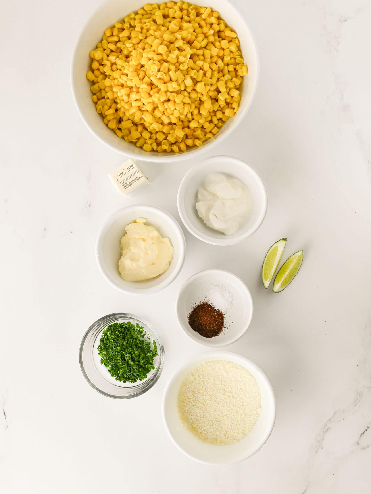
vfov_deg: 34.9
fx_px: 786
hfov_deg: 26.6
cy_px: 220
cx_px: 186
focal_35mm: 55
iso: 160
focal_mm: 50
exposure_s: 1/100
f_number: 4.5
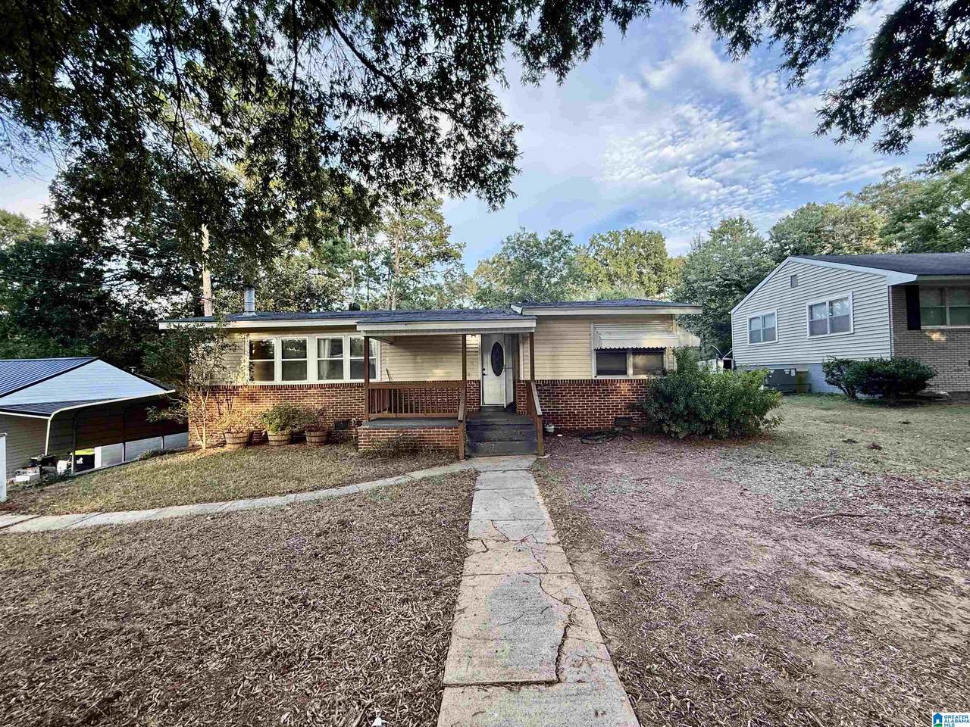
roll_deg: +1.1
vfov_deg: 85.7
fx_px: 392
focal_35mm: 14
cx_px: 485
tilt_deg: +1.6
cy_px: 364
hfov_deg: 102.1
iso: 64
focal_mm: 2.22
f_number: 2.2
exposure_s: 1/99
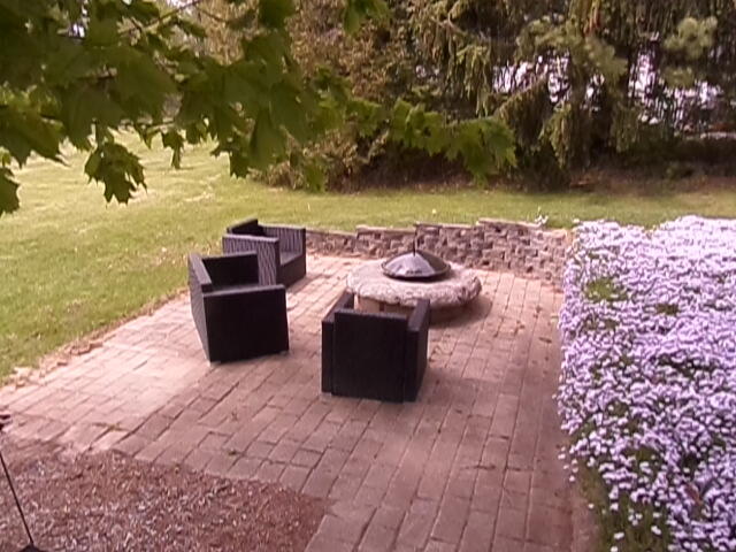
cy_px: 276
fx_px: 680
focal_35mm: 32
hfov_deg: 56.8
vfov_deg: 44.2
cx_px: 368
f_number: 7
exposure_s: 1/125
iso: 160
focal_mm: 5.3
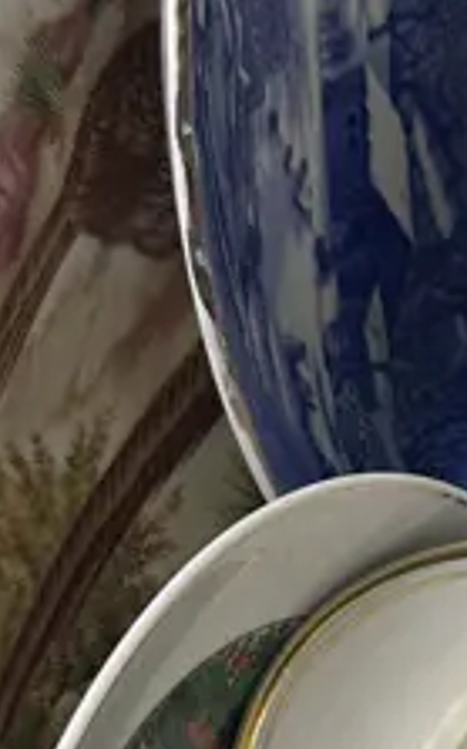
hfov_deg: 10.6
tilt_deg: -63.3
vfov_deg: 17.1
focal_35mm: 117
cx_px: 803
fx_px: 2387
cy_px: 897
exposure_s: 1/100
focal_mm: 6.86
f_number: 1.78
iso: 125
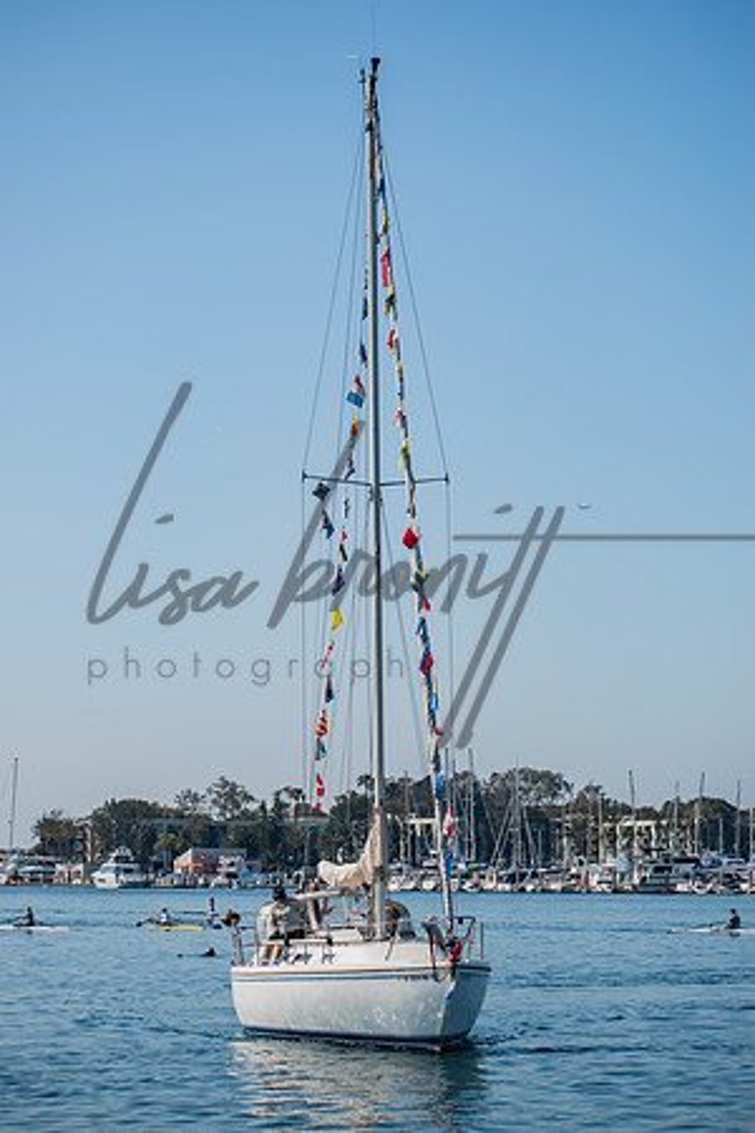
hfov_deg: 13.0
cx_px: 378
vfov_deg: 19.5
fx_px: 3303
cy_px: 566
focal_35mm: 105
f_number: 5.6
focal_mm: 70
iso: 100
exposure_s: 1/640
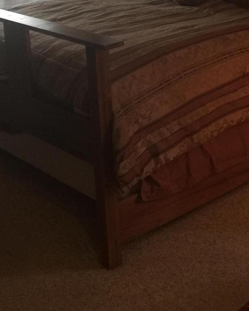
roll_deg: +2.1
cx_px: 173
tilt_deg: -12.8
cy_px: 16
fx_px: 673
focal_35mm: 73
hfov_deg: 20.9
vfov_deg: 25.1
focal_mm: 4.15
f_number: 2.2
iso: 125
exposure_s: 1/10
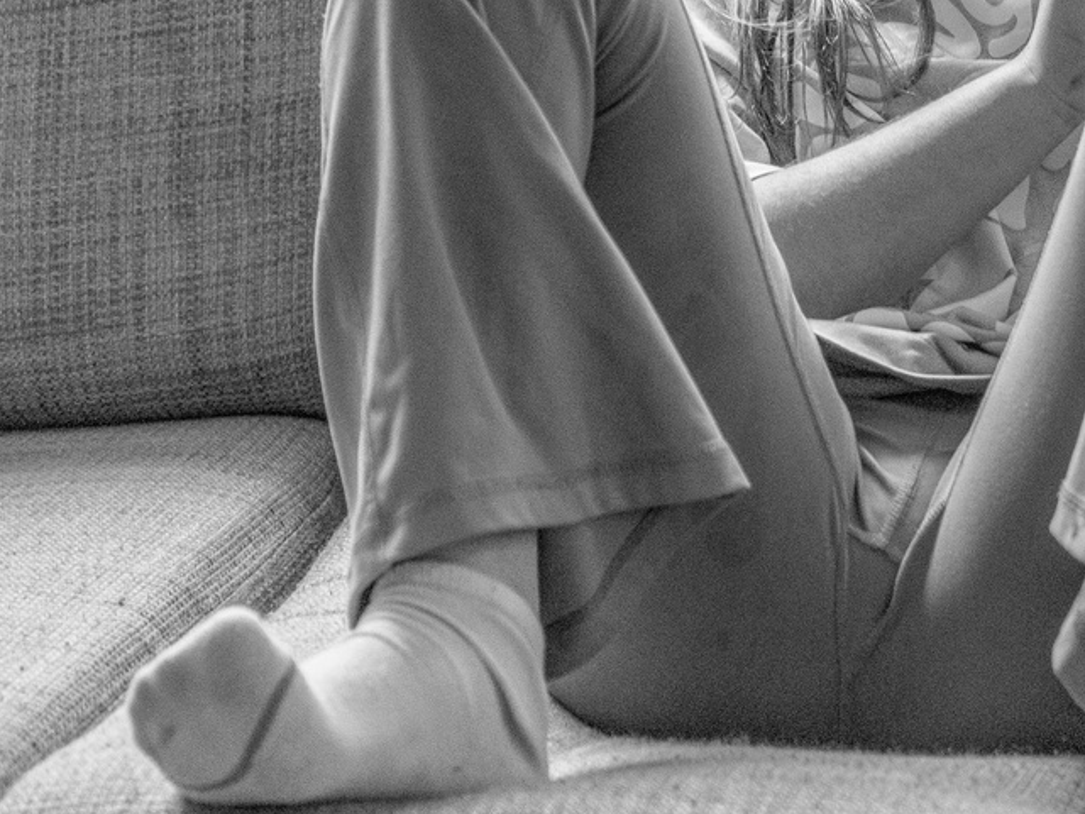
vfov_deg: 8.9
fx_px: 5173
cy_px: -119
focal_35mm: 165
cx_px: 1302
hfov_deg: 11.7
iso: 2500
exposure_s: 1/400
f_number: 2.8
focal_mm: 43
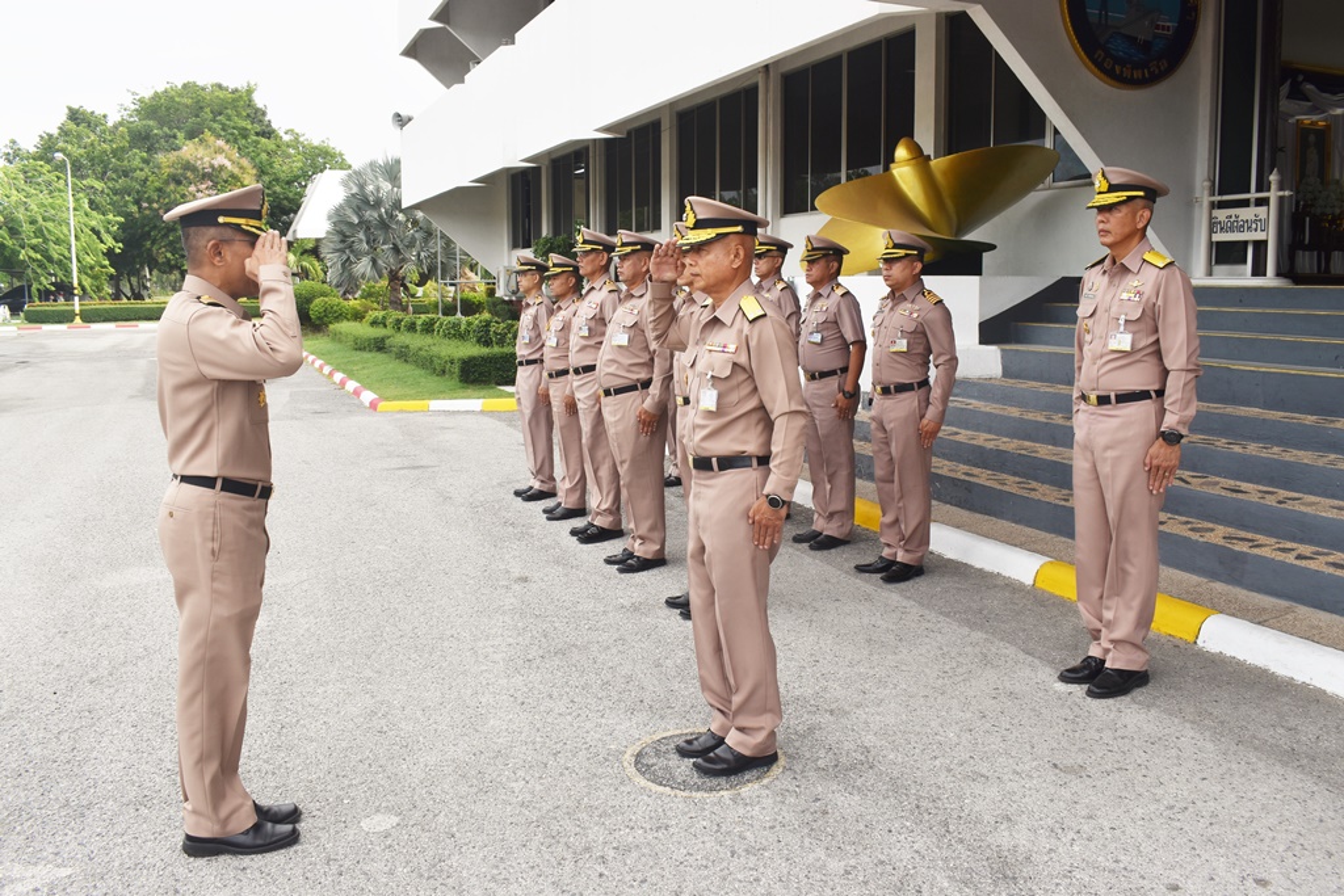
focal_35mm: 30
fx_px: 1120
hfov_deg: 61.9
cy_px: 448
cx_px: 672
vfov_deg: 43.6
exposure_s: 1/250
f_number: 8
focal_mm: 20
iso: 200
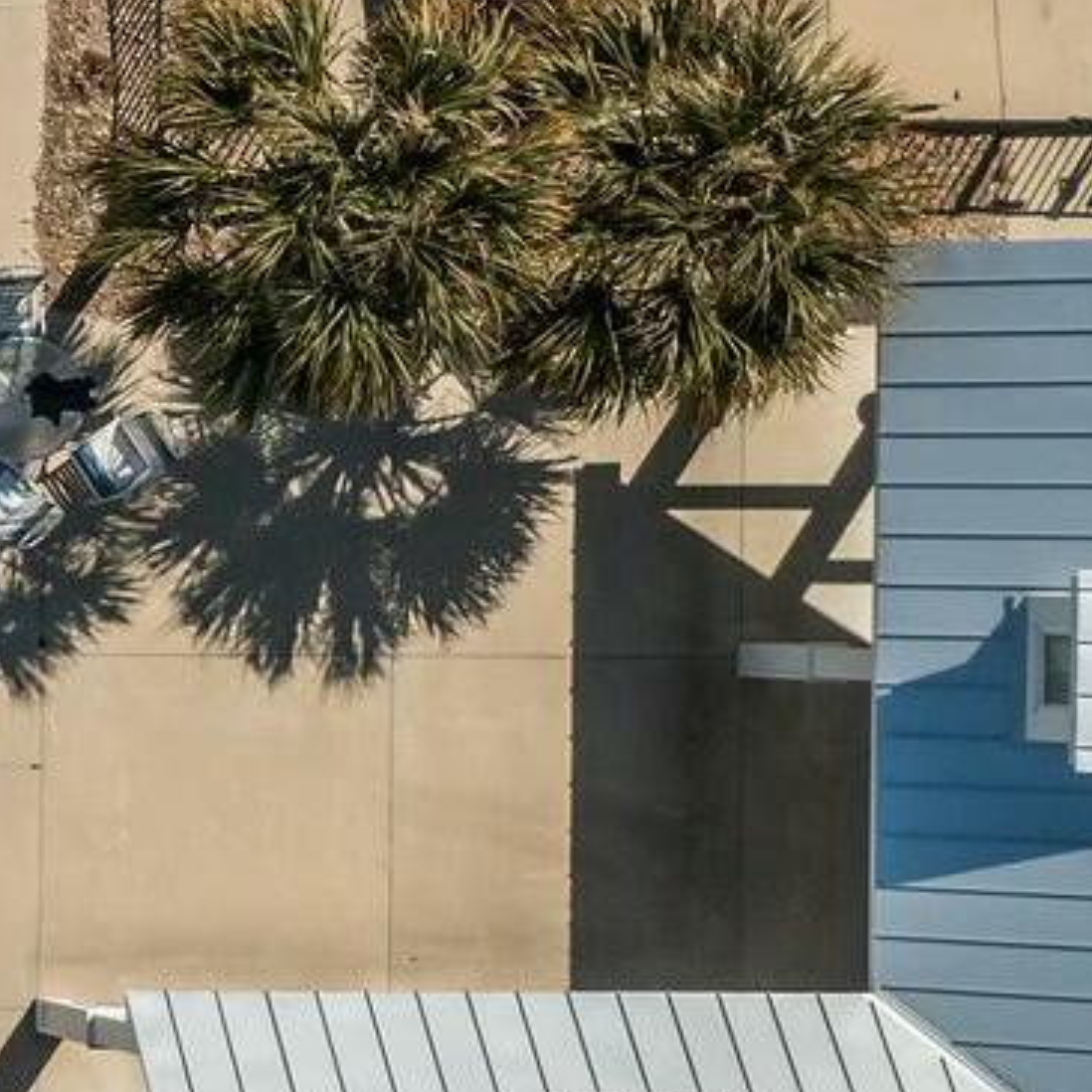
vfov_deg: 13.1
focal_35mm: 133
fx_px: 4747
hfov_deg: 10.8
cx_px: -1659
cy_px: 570
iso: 100
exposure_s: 1/200
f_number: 4.5
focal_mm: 10.26
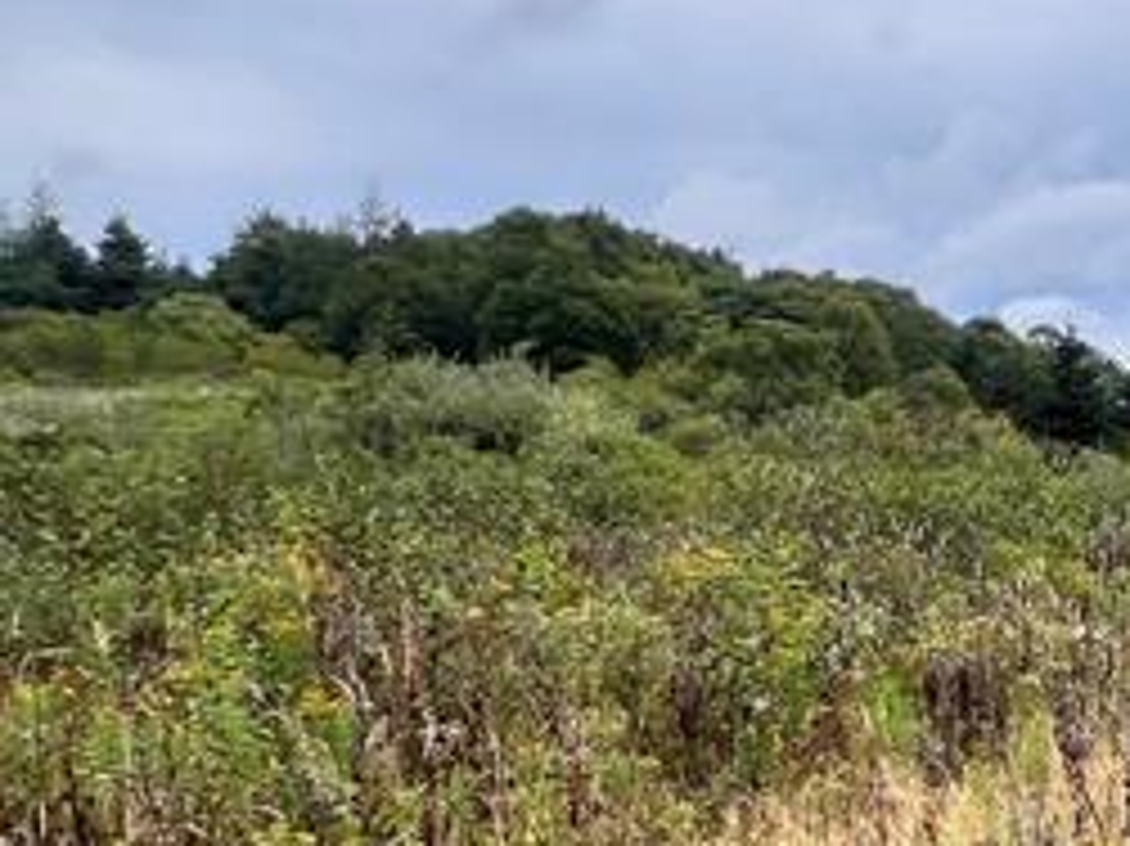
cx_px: 1216
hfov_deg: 32.3
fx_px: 1729
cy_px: 666
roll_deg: +1.0
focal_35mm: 53
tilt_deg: -4.4
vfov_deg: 27.0
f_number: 1.8
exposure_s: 1/943
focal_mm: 1.57
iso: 32
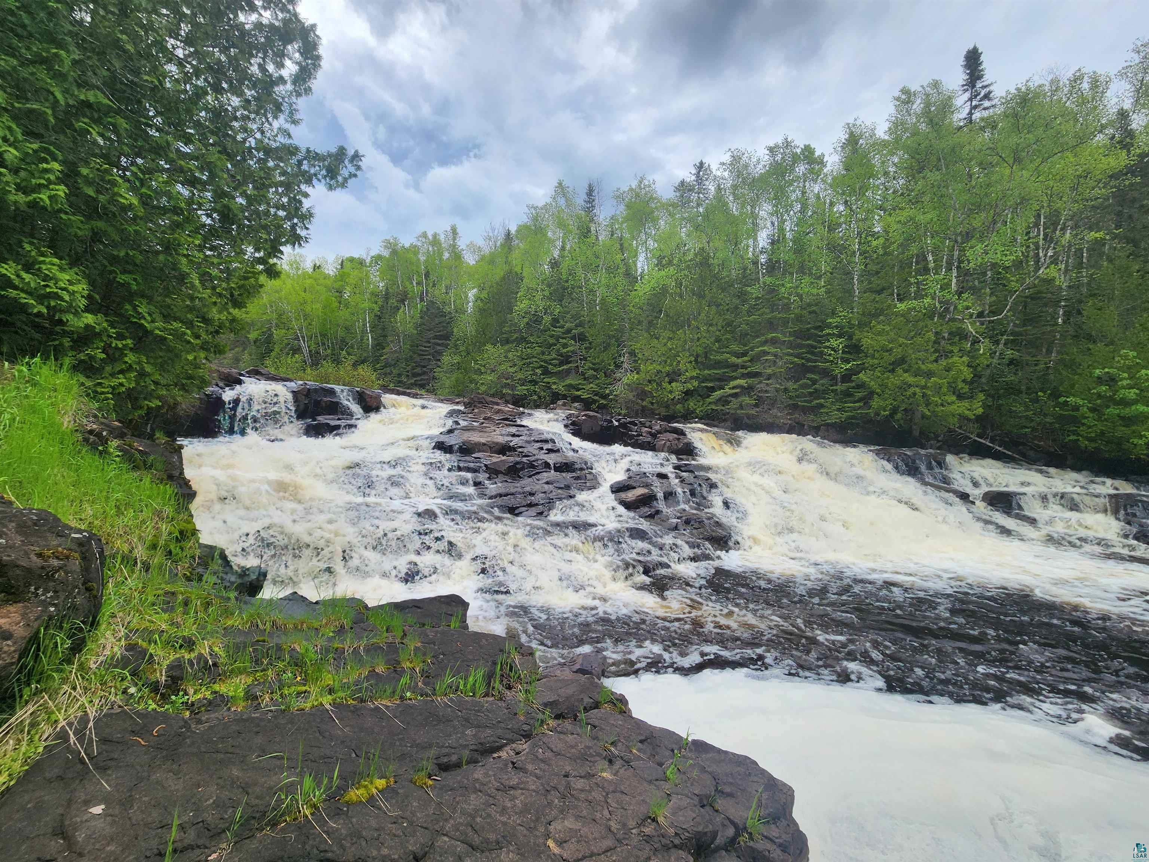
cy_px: 431
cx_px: 574
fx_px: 432
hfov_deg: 106.2
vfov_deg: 89.9
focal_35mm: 13
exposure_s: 1/1011
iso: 50
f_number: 2.2
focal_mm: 2.2
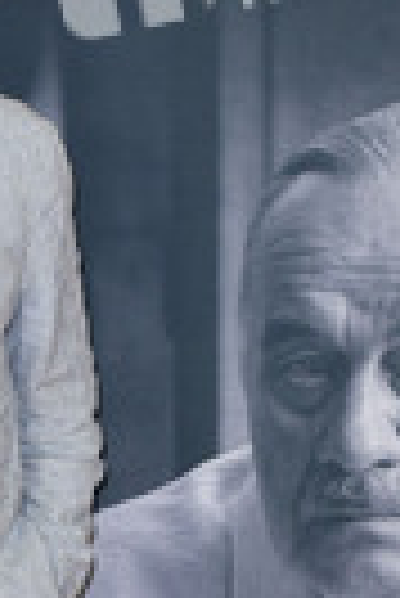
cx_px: -135
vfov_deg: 17.5
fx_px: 1895
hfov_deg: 11.7
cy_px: 607
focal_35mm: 114
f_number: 7.1
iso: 640
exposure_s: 1/250
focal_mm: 38
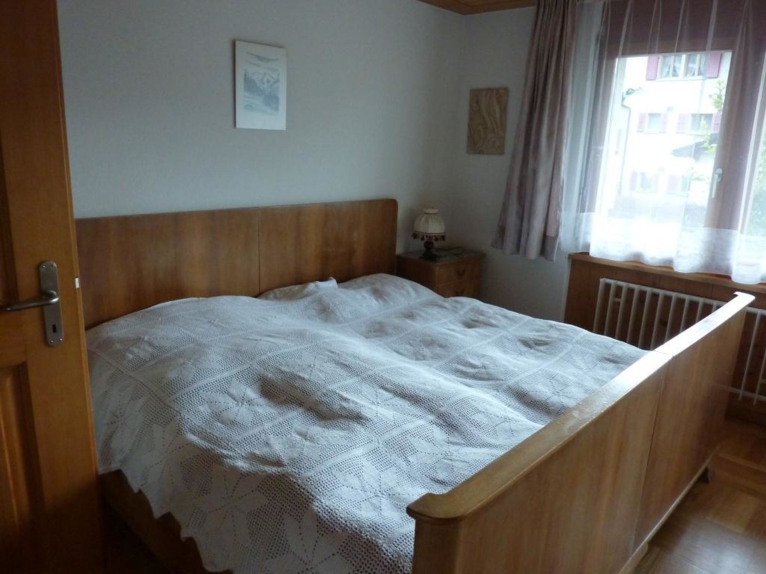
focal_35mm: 25
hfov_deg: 69.4
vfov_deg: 54.9
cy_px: 287
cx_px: 383
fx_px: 553
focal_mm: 4.1
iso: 400
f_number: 3.3
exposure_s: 1/15
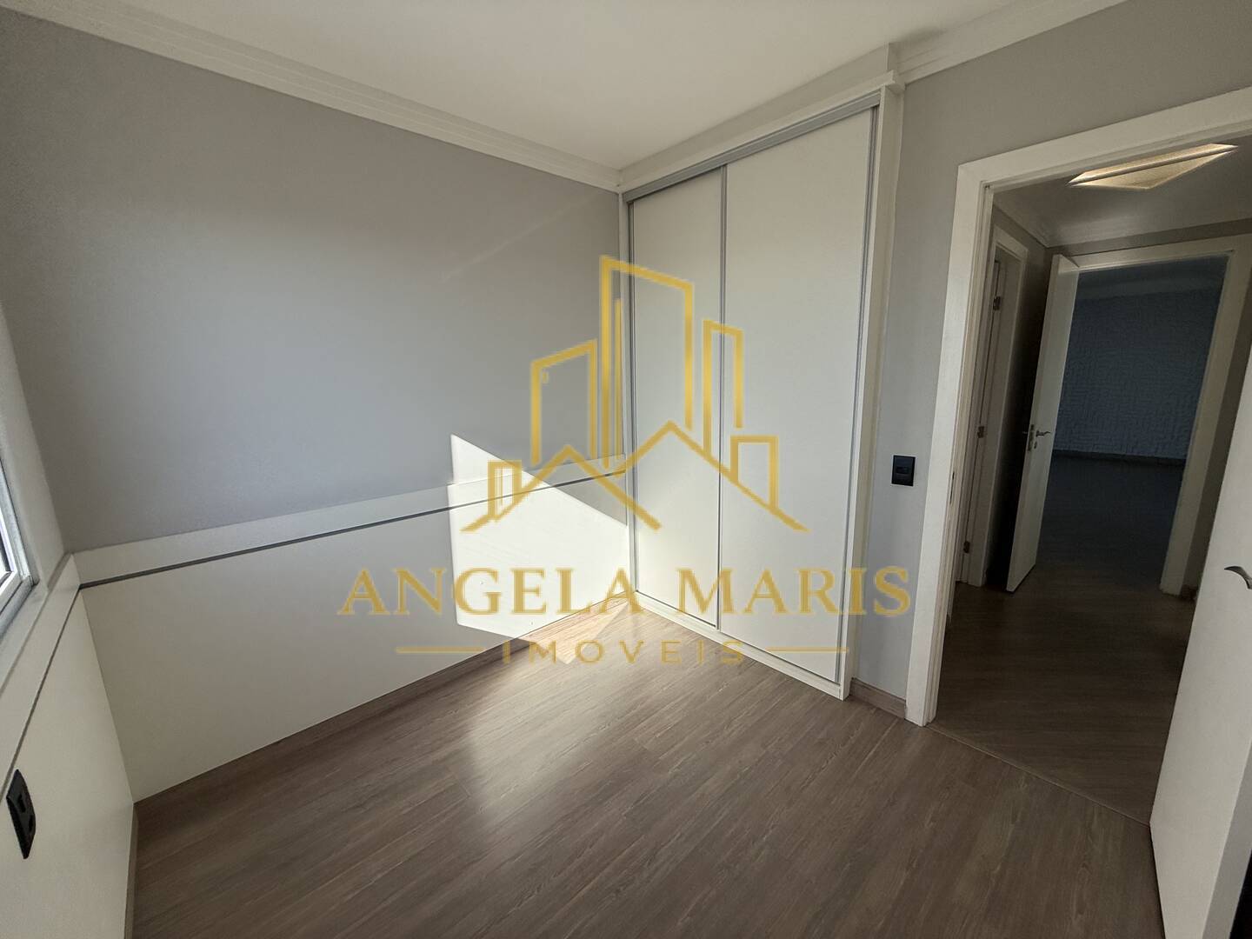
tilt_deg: -9.0
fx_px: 506
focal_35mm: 14
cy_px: 470
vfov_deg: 85.7
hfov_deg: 102.1
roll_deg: +0.7
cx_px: 626
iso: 50
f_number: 2.2
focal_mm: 2.22
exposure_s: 1/686
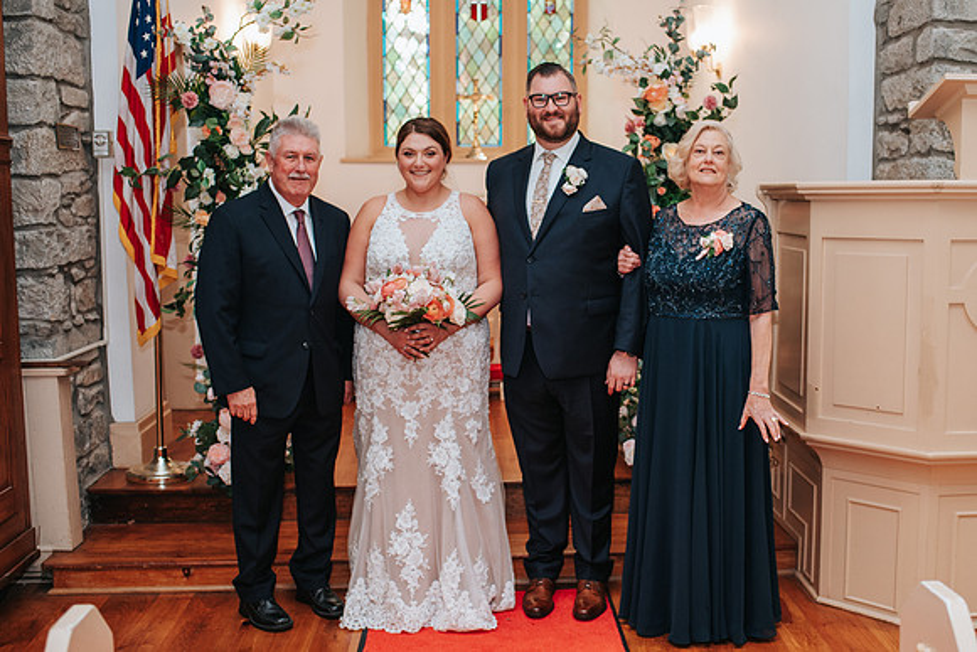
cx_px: 559
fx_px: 1105
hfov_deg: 47.6
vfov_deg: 32.9
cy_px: 321
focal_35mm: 41
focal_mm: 35
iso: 1000
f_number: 3.2
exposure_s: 1/200
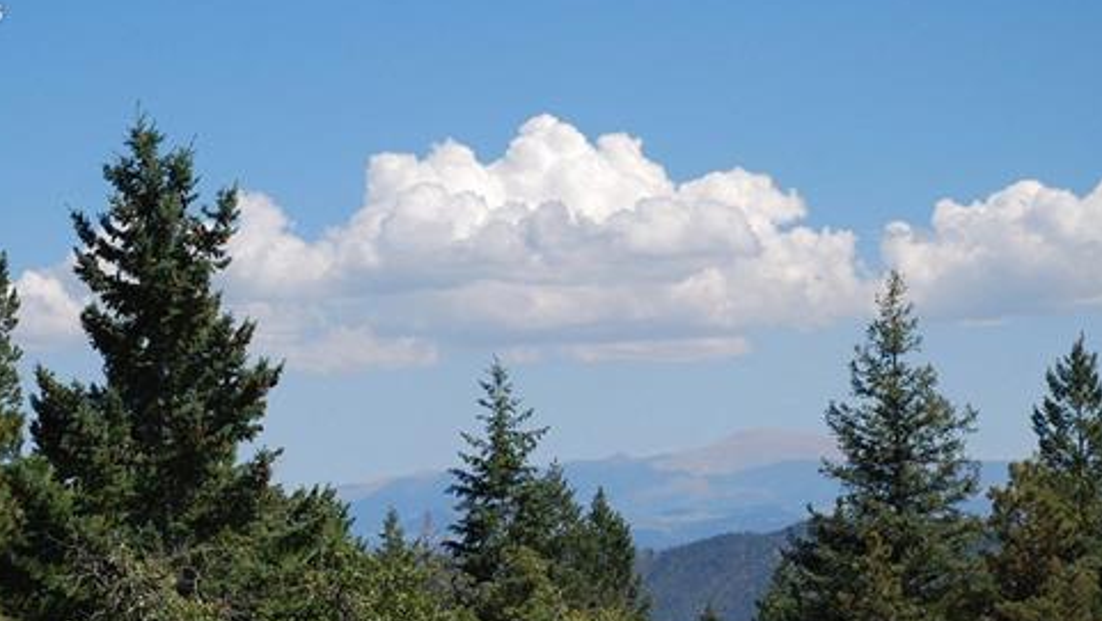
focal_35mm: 138
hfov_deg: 15.5
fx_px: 4034
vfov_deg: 8.8
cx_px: 451
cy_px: 439
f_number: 5.6
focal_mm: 66
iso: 125
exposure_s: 1/500
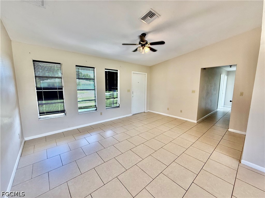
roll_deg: -1.2
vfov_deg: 85.7
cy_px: 99
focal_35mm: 14
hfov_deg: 102.1
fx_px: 107
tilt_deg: -6.7
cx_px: 132
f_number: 2.2
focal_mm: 2.22
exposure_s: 1/120
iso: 200
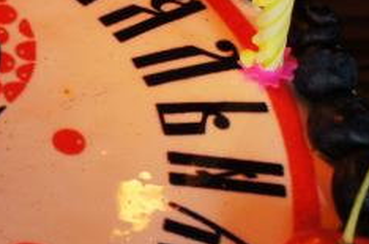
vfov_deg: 6.9
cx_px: -69
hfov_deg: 10.3
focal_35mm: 197
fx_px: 2015
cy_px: 179
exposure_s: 1/50
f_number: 6.3
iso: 400
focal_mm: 30
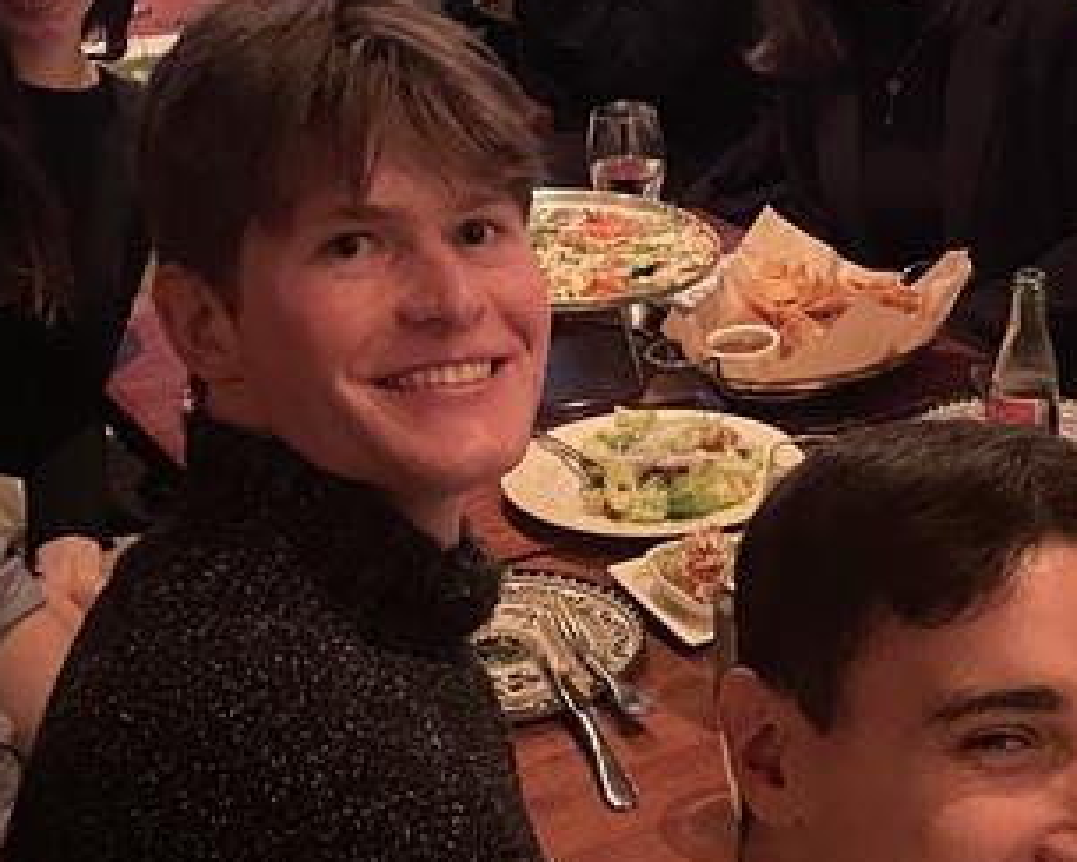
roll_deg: -1.6
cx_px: 893
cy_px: 519
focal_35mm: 80
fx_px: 2550
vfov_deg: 19.2
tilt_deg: -25.5
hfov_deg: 23.4
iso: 1000
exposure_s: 1/15
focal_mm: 4.2
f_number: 1.6
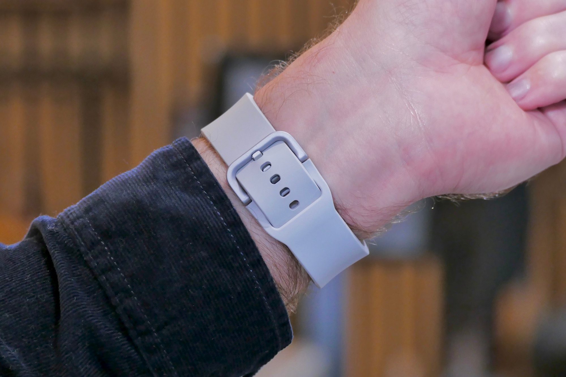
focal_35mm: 200
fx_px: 3144
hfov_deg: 10.3
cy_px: 188
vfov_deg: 6.9
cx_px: 283
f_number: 4
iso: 800
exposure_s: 1/100
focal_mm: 73
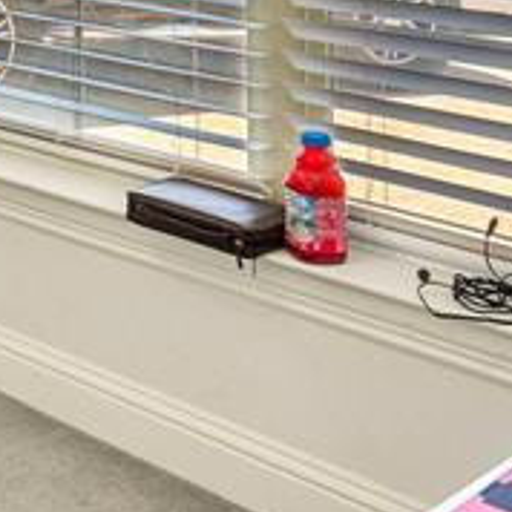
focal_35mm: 78
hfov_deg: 18.3
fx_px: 1305
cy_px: -242
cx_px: -362
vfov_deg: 19.5
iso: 125
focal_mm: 16
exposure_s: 1/30
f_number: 8
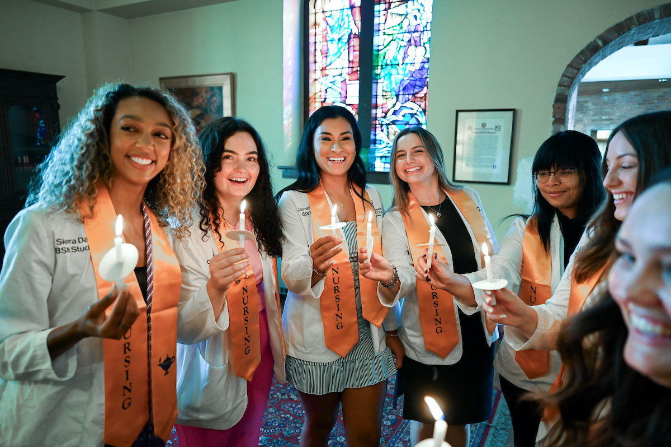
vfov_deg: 53.1
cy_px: 224
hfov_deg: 73.8
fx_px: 447
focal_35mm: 24
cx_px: 336
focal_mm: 24
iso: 5000
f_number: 2.8
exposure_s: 1/160
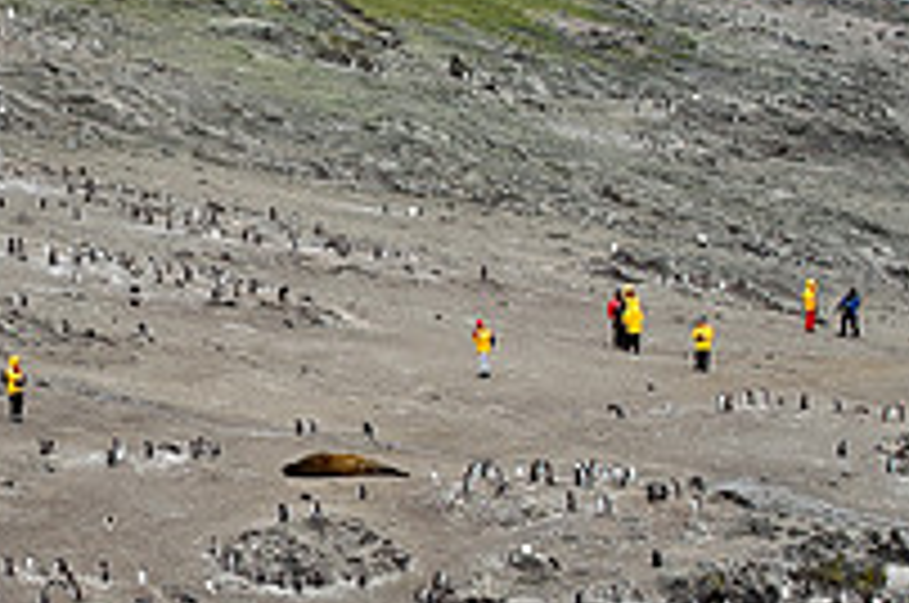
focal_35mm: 201
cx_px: -166
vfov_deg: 6.8
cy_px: 405
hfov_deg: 10.1
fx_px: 5067
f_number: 10
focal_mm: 70
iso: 320
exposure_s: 1/100
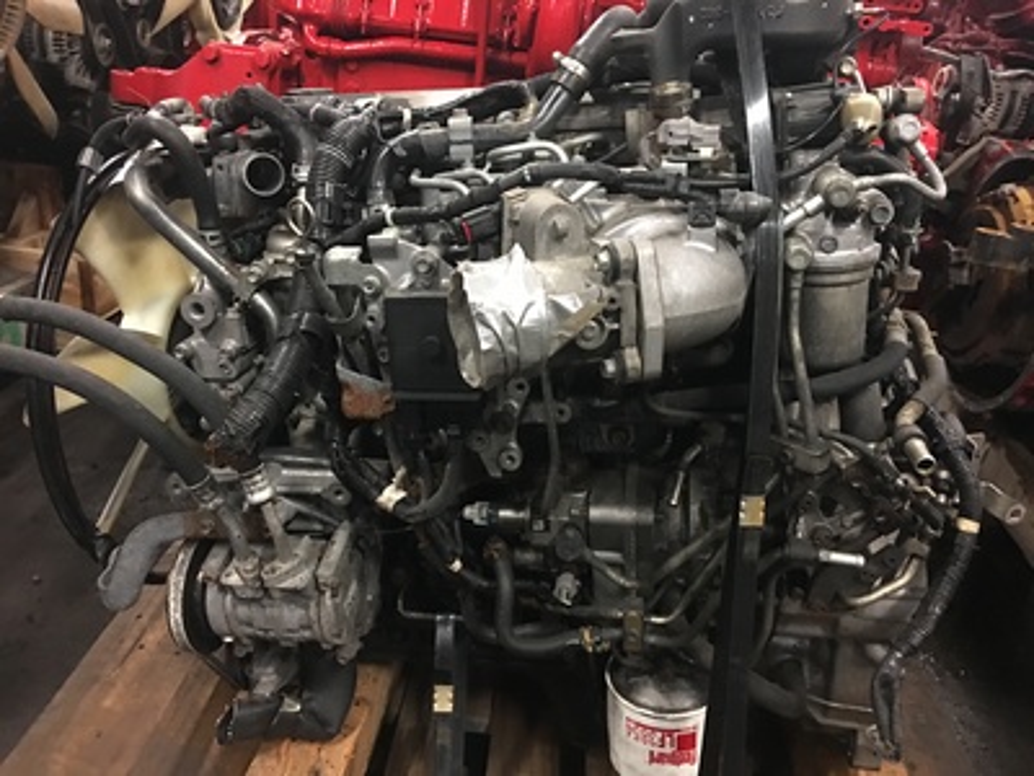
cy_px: 388
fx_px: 866
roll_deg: -7.5
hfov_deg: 61.7
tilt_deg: -23.1
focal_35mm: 29
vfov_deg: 48.2
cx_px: 517
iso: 100
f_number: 2.2
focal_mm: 4.15
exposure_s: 1/4
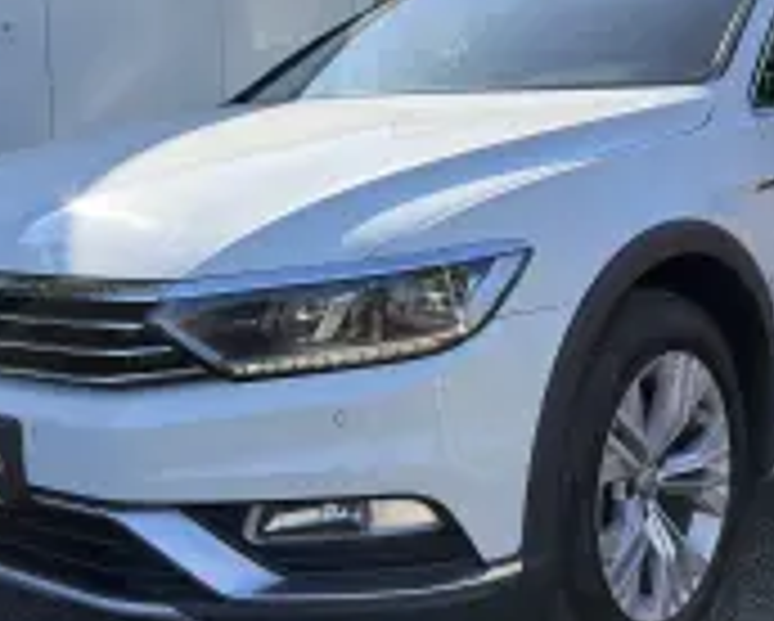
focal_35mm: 53
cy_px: 279
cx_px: 378
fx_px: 1215
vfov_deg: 28.6
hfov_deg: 35.3
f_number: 1.6
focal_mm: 5.96
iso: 64
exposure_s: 1/1706
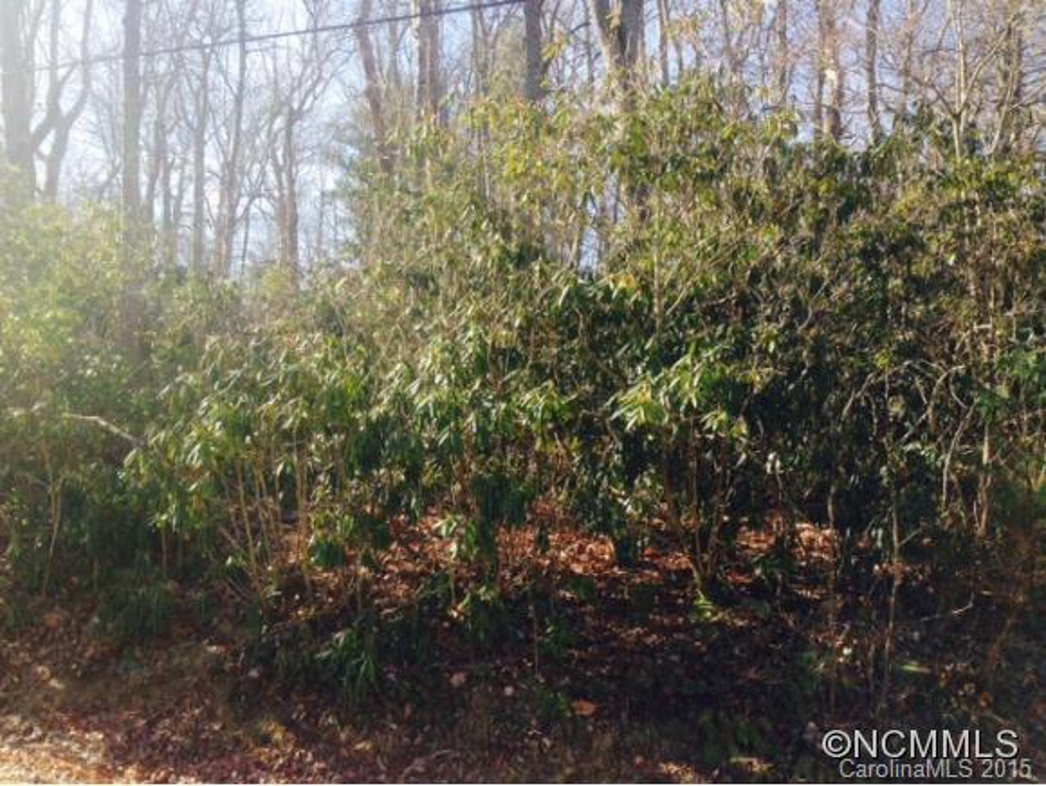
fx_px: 998
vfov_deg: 43.0
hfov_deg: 55.3
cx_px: 523
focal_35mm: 33
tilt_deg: +6.6
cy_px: 393
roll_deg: -0.1
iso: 50
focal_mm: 4.12
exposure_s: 1/354
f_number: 2.4
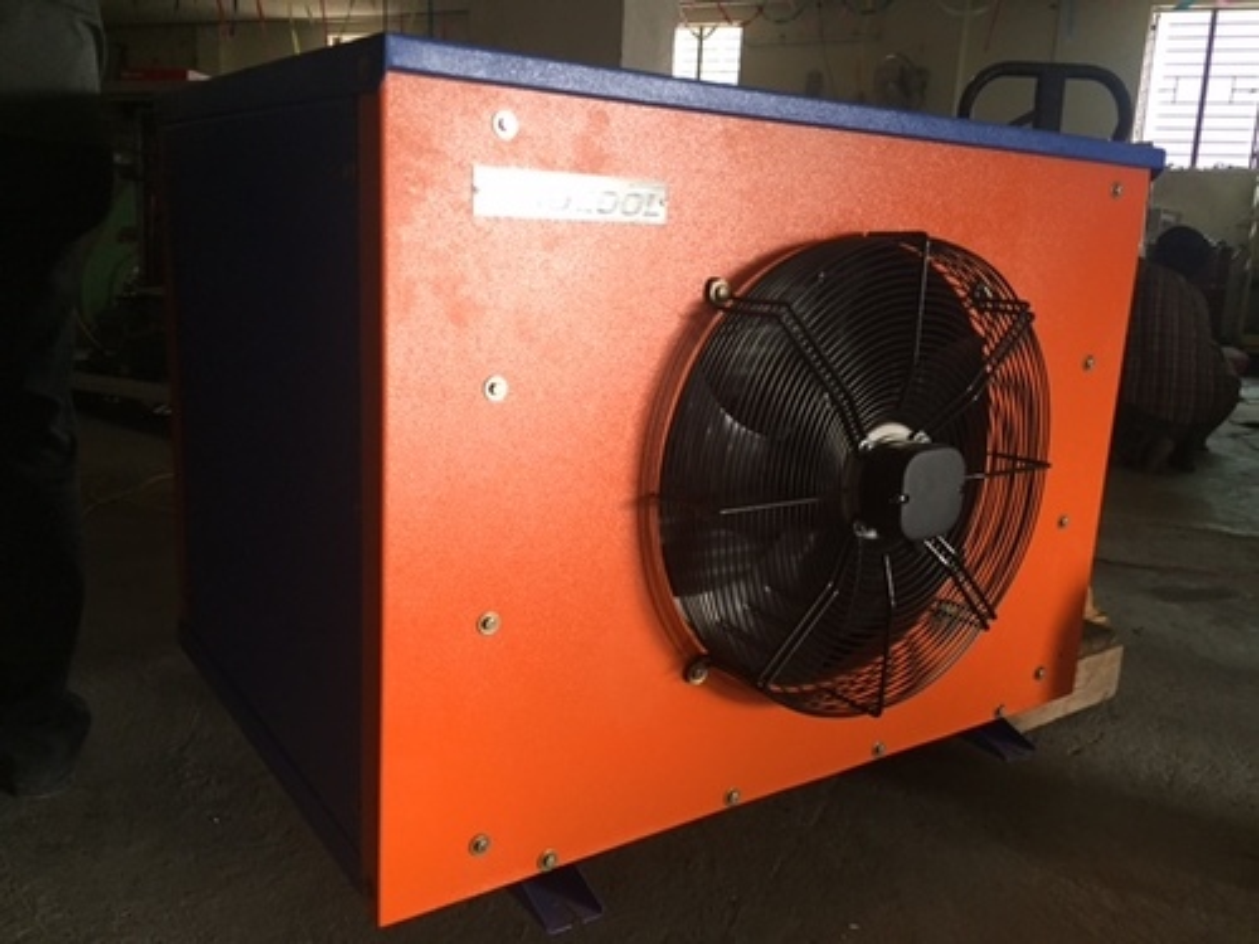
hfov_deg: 61.7
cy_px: 472
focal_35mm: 29
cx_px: 630
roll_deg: -2.9
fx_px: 1055
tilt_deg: -11.4
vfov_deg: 48.2
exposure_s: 1/30
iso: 160
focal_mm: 4.15
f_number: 2.2
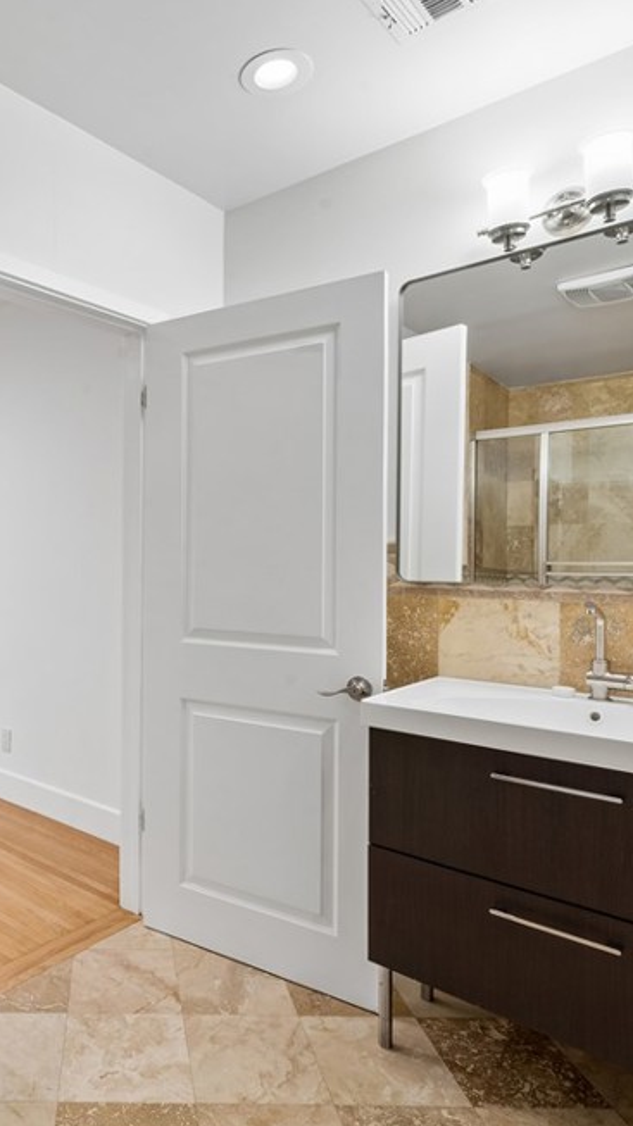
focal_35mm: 23
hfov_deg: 46.4
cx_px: 110
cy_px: 559
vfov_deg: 78.7
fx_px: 687
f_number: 13
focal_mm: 14
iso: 100
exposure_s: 1/1.25
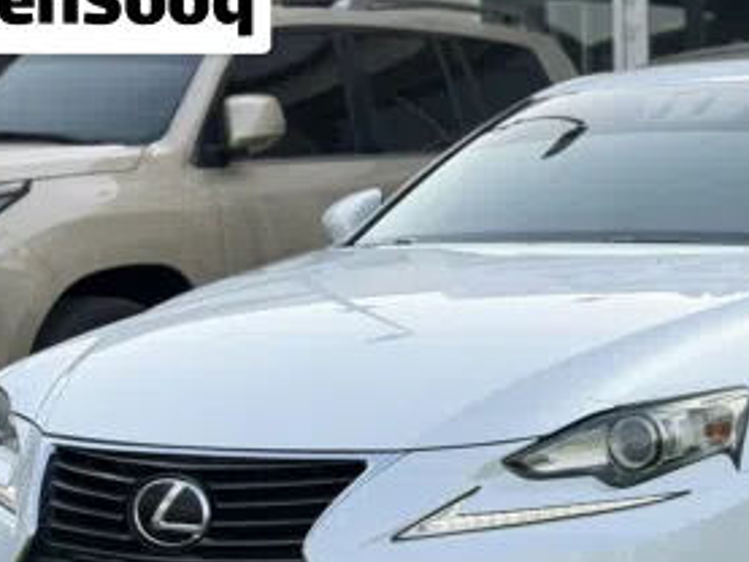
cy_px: 443
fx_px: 2403
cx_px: 679
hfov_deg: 17.4
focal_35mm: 111
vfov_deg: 13.3
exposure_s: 1/1931
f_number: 1.78
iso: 64
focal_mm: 6.76
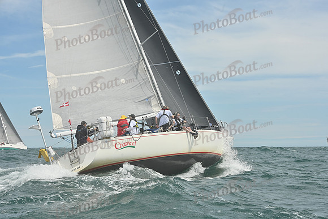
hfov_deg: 28.8
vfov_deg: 19.5
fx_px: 638
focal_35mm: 70
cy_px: 110
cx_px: 164
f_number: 11
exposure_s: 1/1250
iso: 320
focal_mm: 70
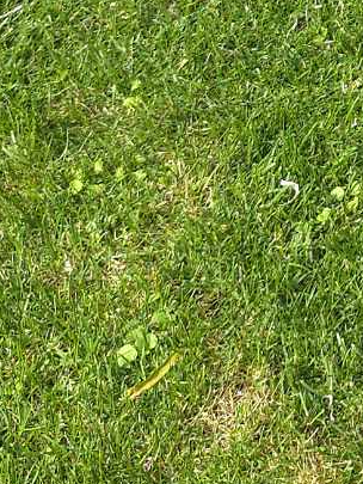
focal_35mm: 121
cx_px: 757
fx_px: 1691
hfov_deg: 11.0
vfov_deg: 14.2
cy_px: -416
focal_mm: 6.3
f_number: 1.7
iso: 12
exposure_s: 1/135
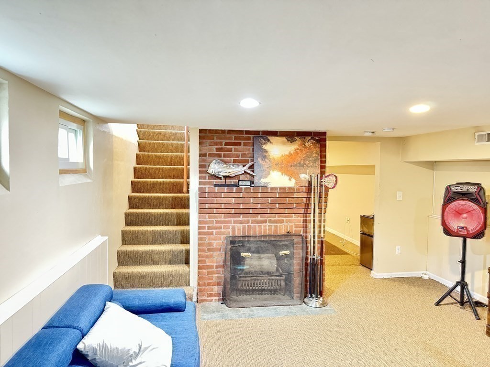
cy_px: 184
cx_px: 245
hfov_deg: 71.6
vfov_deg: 56.8
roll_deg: -0.5
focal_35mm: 24
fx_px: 340
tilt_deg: -3.2
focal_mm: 6.86
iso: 1600
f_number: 1.78
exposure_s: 1/24
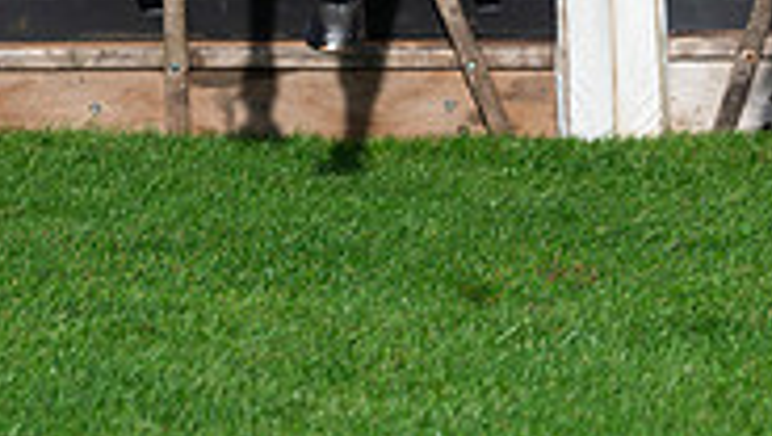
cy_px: -470
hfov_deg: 3.4
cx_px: 809
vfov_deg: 1.9
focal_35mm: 637
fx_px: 13055
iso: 250
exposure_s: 1/5000
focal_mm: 150
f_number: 3.5
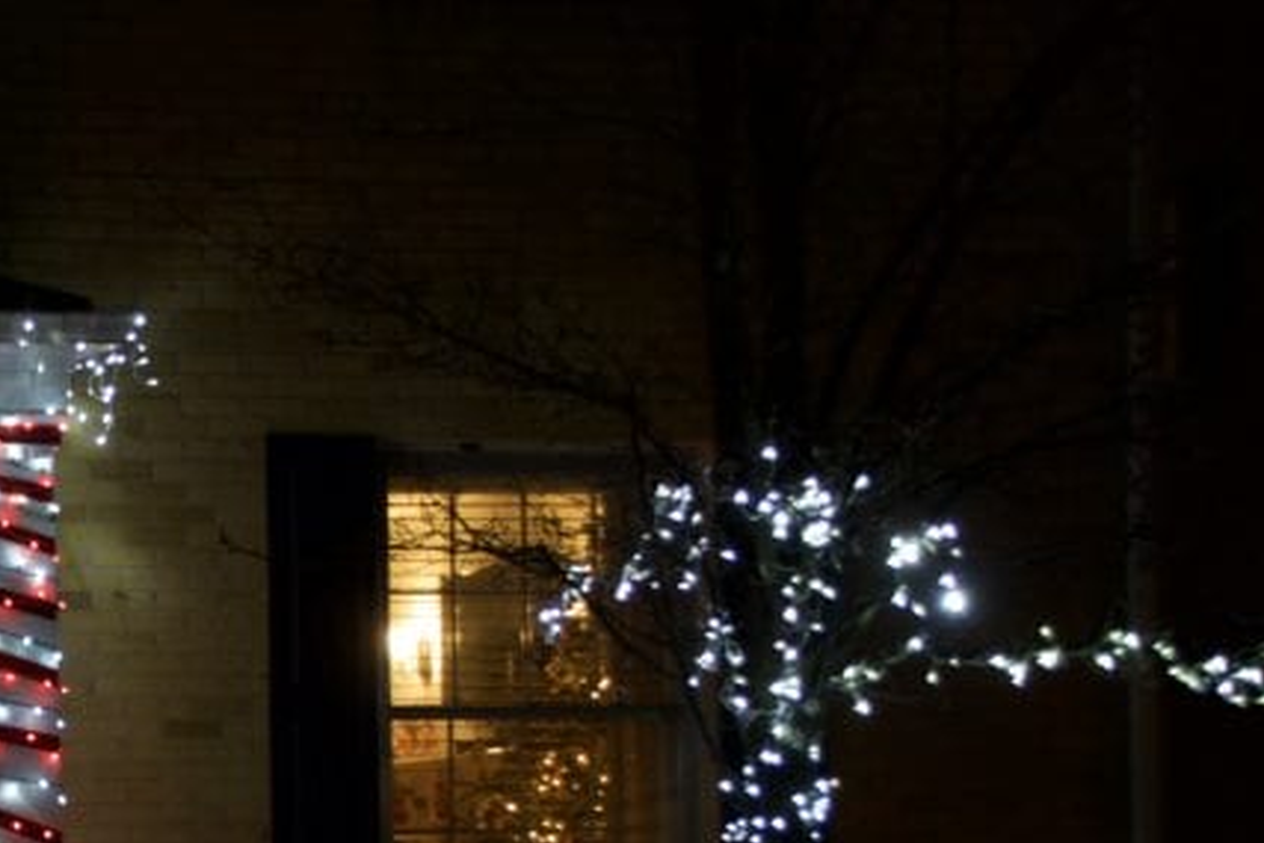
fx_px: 4039
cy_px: 865
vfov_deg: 11.8
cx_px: -198
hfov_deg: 17.1
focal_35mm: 115
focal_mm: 32
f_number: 4.2
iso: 250
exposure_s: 1/6
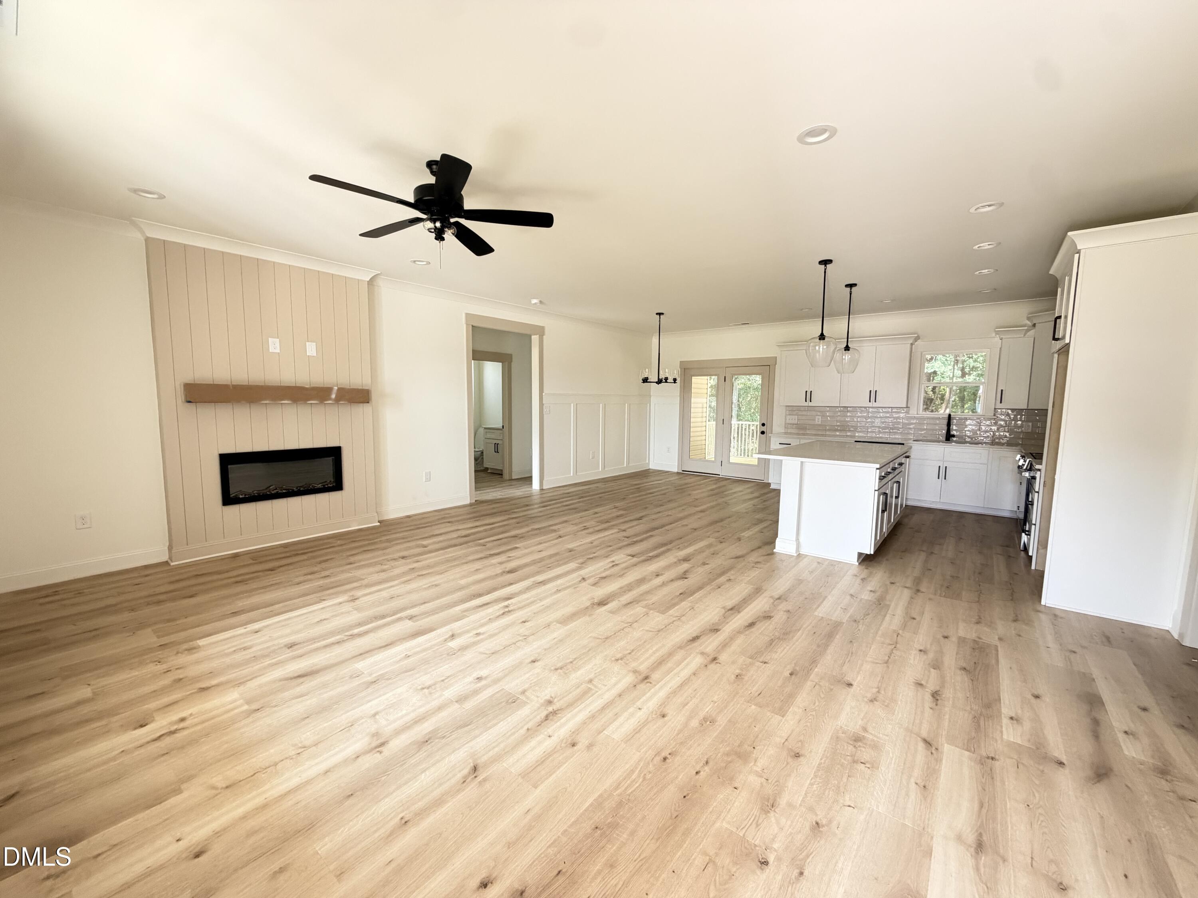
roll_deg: +0.1
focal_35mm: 14
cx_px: 599
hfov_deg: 102.1
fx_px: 485
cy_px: 449
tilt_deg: -6.2
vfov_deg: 85.7
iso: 320
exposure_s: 1/93
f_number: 2.2
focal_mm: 2.22
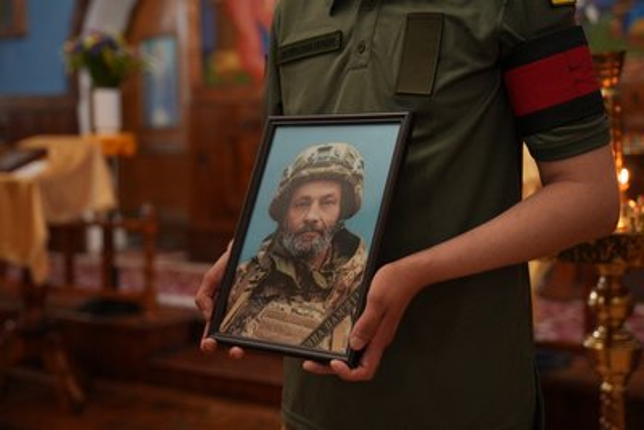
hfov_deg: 39.6
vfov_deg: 27.0
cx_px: 322
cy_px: 215
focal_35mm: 50
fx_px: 895
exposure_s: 1/200
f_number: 2.8
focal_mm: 50
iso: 3200
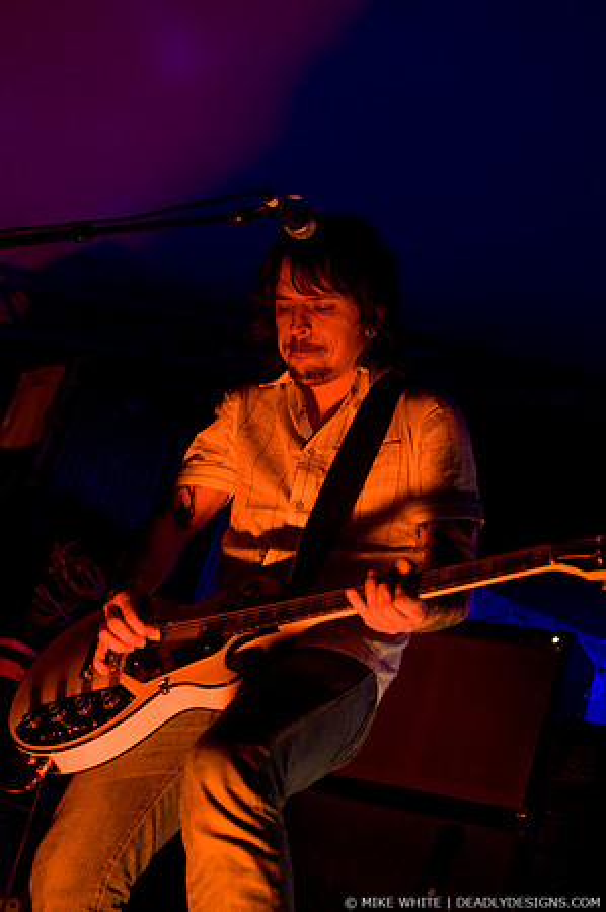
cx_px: 303
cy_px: 456
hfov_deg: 25.7
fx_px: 1329
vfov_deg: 37.9
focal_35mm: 52
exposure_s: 1/80
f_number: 2.8
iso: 1000
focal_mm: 35
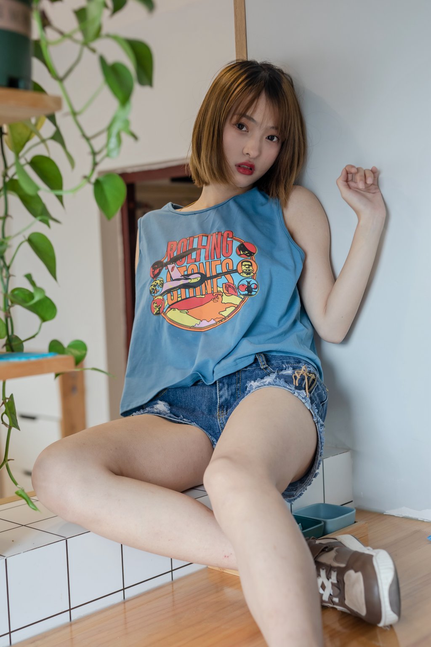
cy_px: 324
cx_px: 216
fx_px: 880
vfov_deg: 40.3
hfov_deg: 27.5
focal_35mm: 49
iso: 640
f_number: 3.2
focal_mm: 50
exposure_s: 1/60
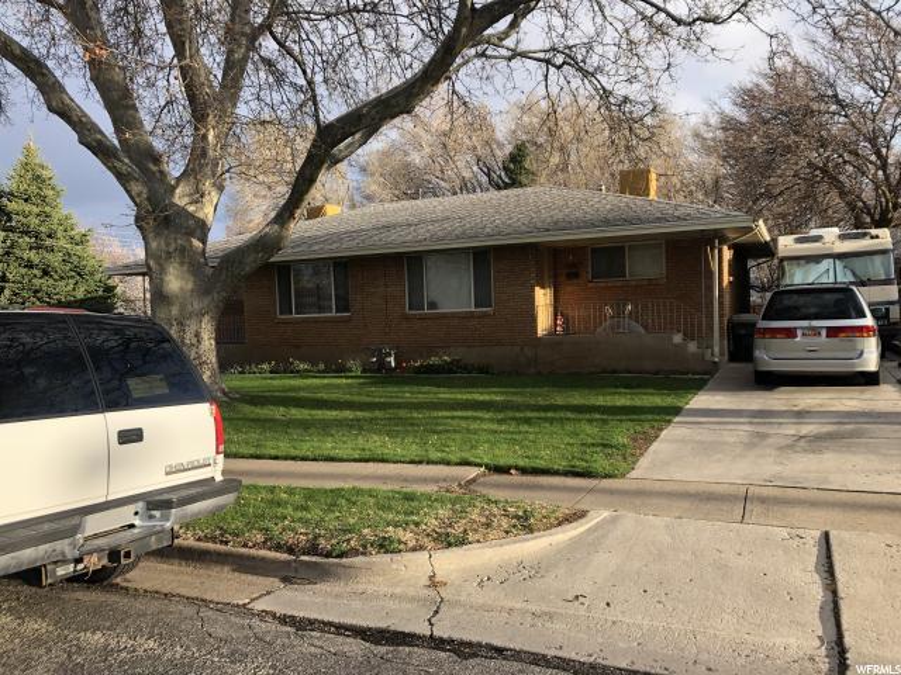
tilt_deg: -1.5
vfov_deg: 49.7
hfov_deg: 63.4
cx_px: 450
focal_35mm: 28
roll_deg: +1.6
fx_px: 729
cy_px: 338
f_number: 1.8
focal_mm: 3.99
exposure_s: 1/496
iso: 20
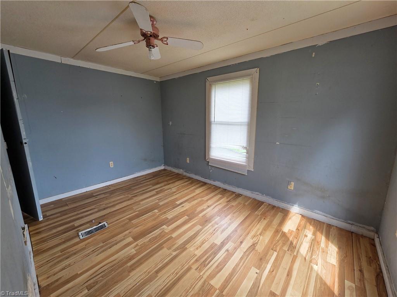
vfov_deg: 89.9
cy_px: 148
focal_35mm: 13
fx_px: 149
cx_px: 198
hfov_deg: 106.2
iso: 64
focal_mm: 2.2
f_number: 2.2
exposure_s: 1/120
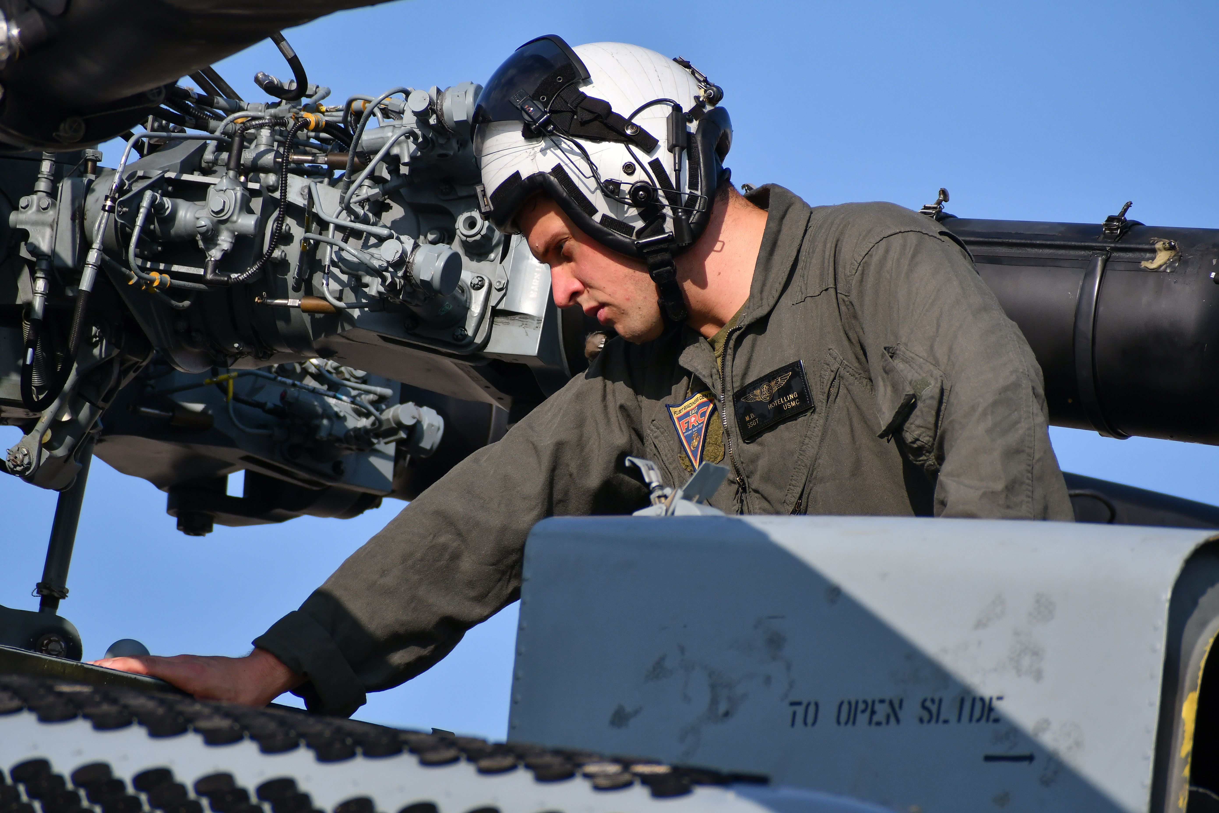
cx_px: 610
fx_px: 15236
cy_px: 406
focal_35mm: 450
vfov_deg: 3.1
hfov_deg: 4.6
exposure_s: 1/2500
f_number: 8
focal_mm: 300
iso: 500
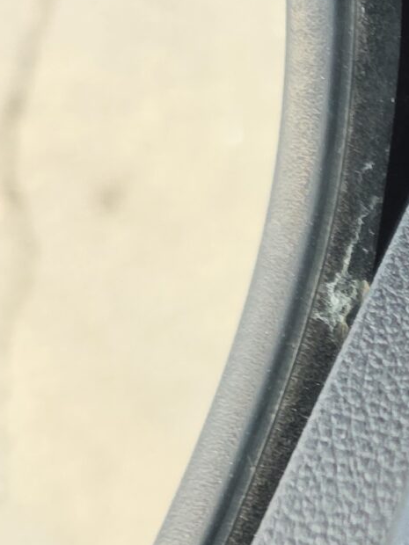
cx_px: 820
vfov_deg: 19.6
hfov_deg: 13.4
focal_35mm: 95
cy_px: 634
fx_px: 1497
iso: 50
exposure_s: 1/180
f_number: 1.7
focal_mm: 6.25
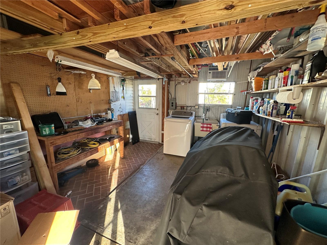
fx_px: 132
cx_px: 164
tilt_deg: -10.0
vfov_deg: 85.7
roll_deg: -1.8
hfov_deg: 102.1
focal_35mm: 14
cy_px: 122
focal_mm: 2.22
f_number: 2.2
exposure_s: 1/99
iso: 200
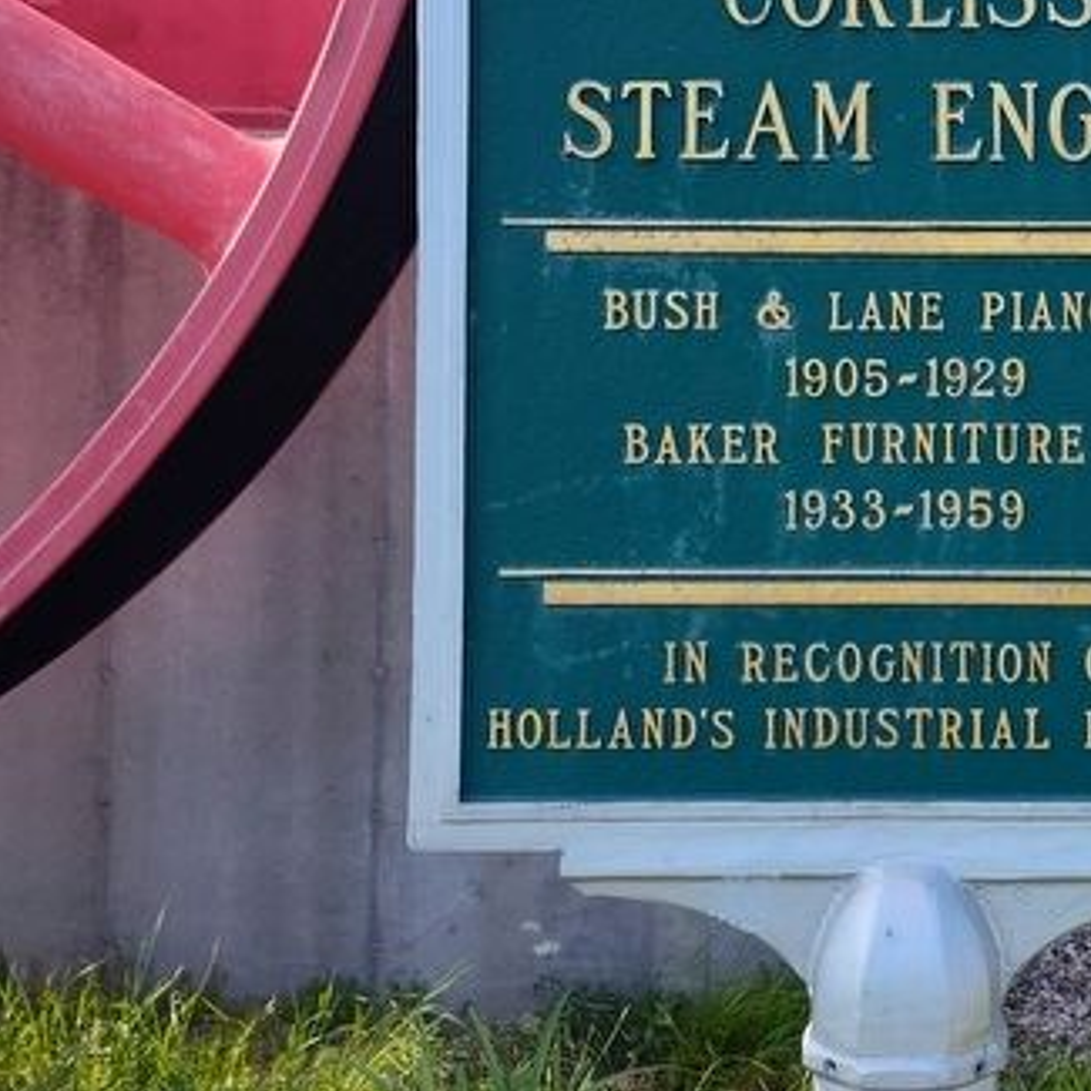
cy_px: 292
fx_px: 1783
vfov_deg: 33.4
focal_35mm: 50
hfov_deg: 32.6
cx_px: 950
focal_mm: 5.56
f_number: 1.8
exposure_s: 1/968
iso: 100
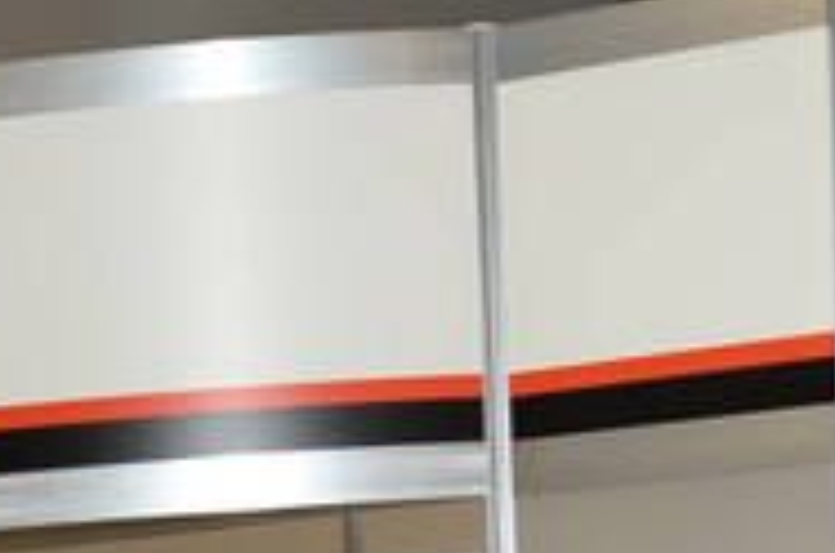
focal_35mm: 154
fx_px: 3566
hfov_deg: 13.2
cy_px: 1458
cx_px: -27
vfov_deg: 8.0
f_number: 2.8
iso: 200
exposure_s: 1/250
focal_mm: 24
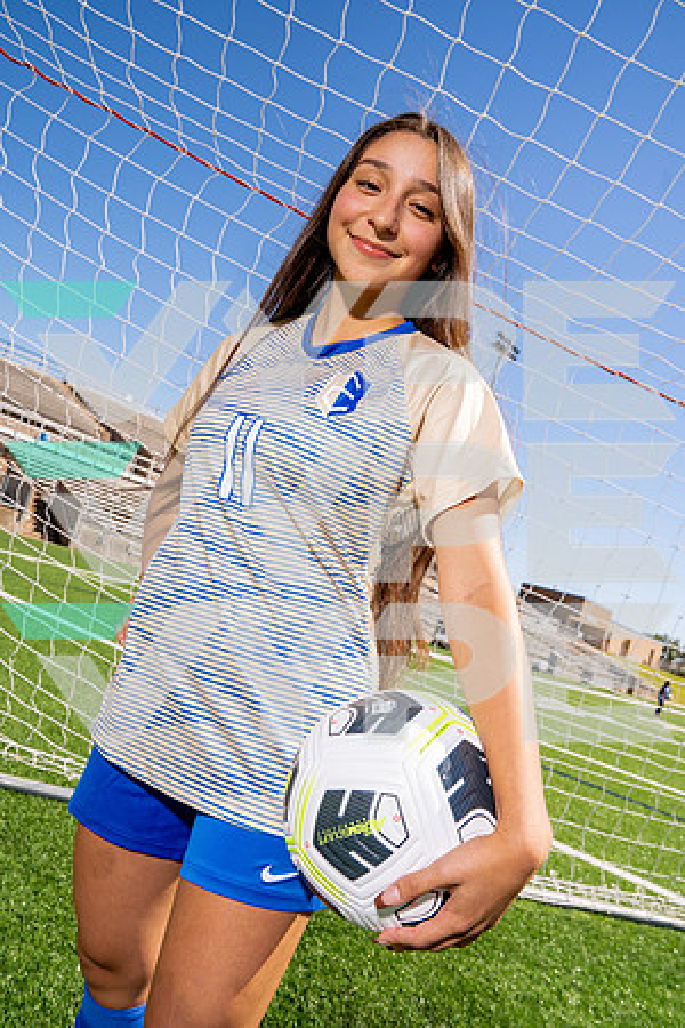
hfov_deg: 46.4
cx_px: 342
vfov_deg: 65.5
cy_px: 514
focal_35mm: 28
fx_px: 799
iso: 100
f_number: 8
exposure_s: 1/250
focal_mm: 28
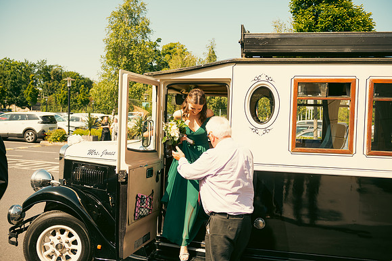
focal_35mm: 36
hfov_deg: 53.1
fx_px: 392
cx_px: 196
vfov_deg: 36.9
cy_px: 130
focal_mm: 36
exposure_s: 1/800
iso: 125
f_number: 3.5
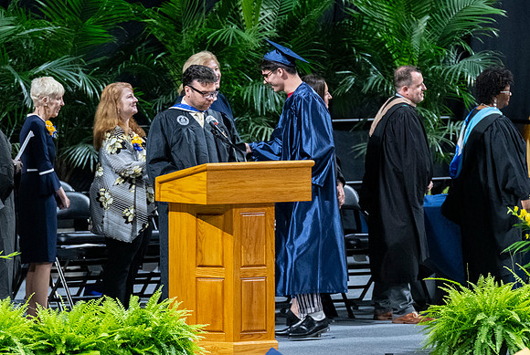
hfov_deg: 5.1
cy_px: 186
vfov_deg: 3.4
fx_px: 5958
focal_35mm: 404
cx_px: 304
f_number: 4
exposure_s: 1/200
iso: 2000
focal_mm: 200
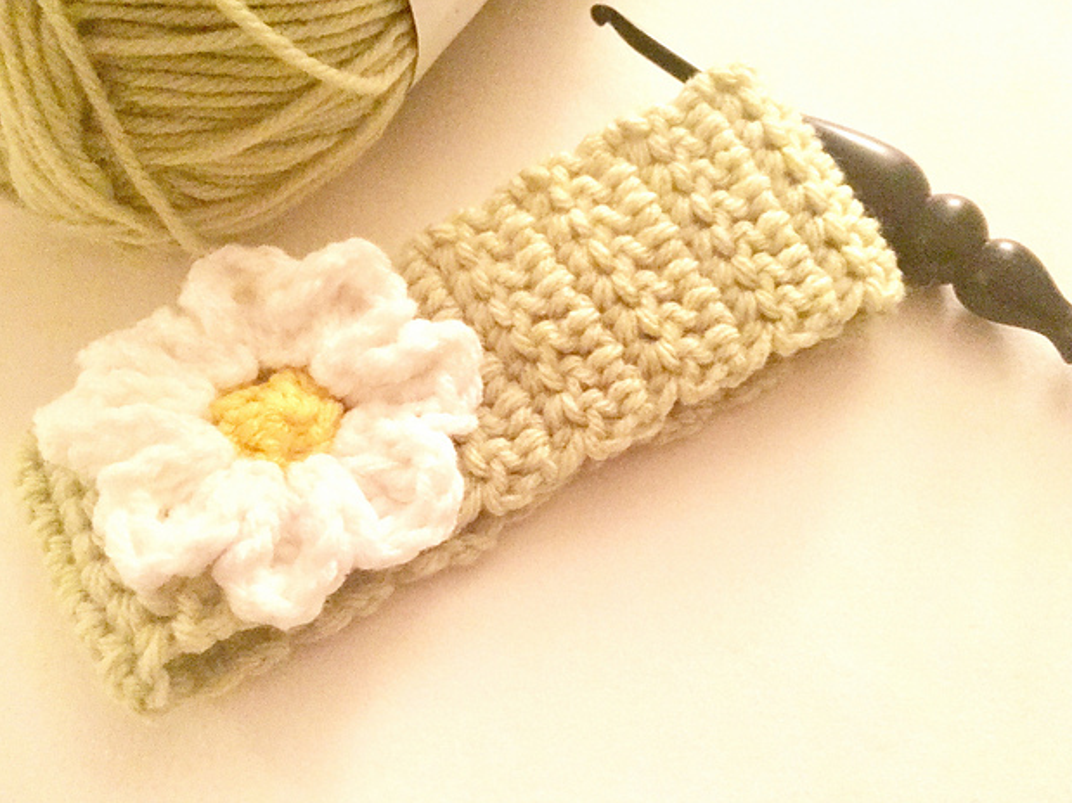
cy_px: 407
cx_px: 535
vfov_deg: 46.8
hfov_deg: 60.0
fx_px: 929
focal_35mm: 30
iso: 500
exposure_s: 1/15
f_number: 2.2
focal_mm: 4.15
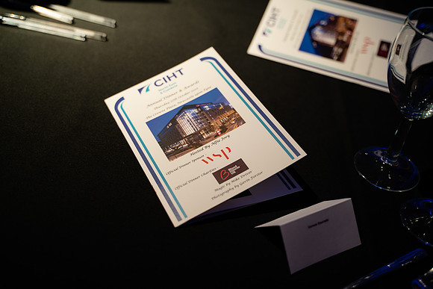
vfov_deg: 31.2
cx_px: 216
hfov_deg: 45.4
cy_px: 144
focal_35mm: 43
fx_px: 517
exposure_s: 1/50
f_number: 2.8
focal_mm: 43
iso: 200
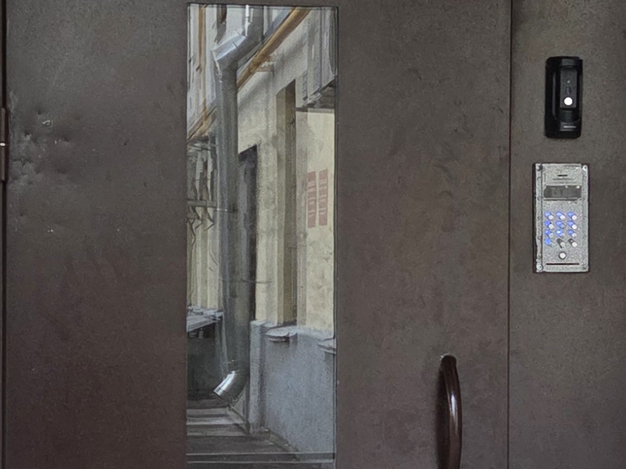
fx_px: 1808
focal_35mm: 100
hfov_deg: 19.6
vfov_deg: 14.8
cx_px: 257
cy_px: 295
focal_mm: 5.4
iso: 200
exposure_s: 1/100
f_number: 1.8
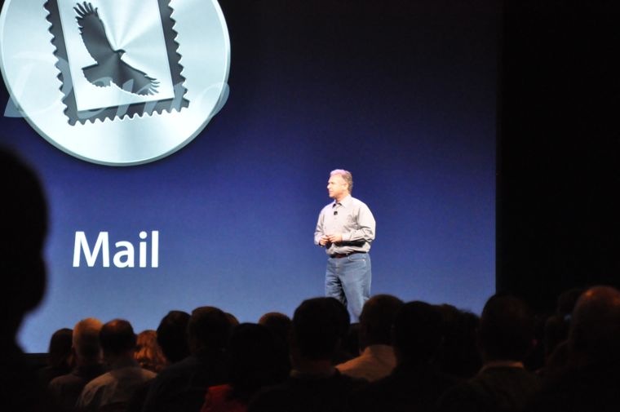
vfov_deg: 8.7
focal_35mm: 158
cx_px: 310
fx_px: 2710
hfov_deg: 13.1
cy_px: 206
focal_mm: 105
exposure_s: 1/30
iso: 2800
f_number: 5.6
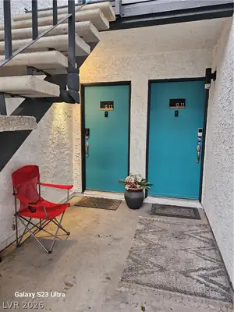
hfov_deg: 58.9
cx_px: 117
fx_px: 207
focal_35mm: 23
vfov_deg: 73.9
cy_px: 156
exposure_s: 1/120
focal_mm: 6.3
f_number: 1.7
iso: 800
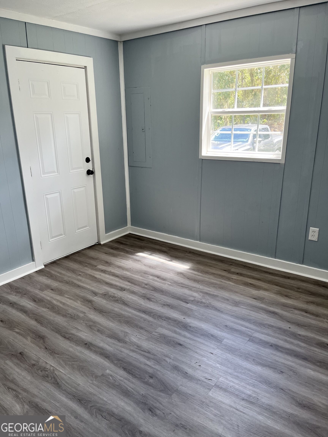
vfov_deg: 67.3
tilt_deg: -18.4
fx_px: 328
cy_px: 218
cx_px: 164
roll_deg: +1.2
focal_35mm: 26
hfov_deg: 53.1
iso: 64
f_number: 1.6
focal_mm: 5.1
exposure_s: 1/120
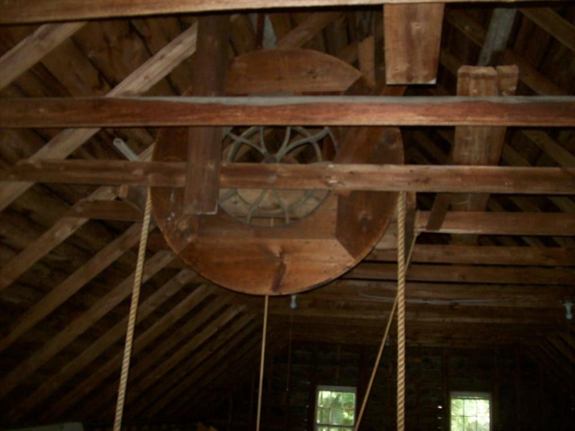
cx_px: 288
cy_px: 216
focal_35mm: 36
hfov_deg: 51.4
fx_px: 598
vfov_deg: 39.7
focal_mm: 6
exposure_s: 1/64
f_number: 2.7
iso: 200
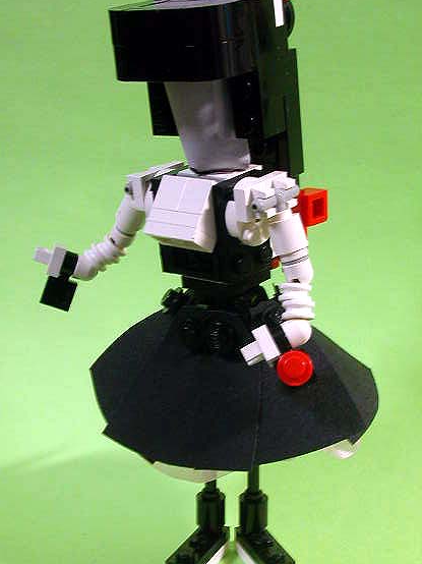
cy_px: 272
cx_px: 243
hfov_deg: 19.9
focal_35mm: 74
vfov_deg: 26.3
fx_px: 1204
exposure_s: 1/7
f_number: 3.5
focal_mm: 9.7
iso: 100
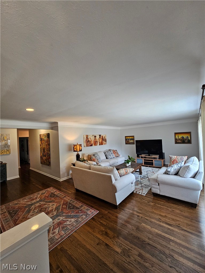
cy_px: 136
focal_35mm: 13
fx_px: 103
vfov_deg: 106.2
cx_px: 102
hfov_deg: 89.9
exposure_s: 1/60
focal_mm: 2.2
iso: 160
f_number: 2.2
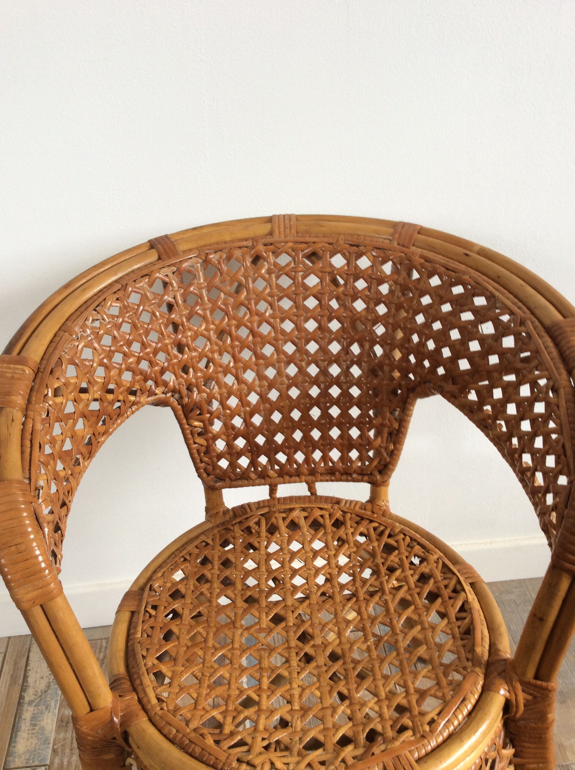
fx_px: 711
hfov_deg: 44.1
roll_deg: +2.9
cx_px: 288
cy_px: 385
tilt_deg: -29.9
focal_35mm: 32
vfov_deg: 56.9
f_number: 2.4
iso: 40
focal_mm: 3.3
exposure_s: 1/25
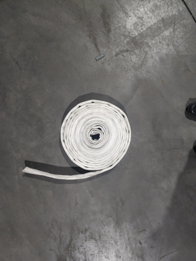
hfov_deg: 58.9
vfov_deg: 73.9
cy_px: 130
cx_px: 98
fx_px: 174
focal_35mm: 23
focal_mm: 6.4
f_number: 1.8
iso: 500
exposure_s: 1/60
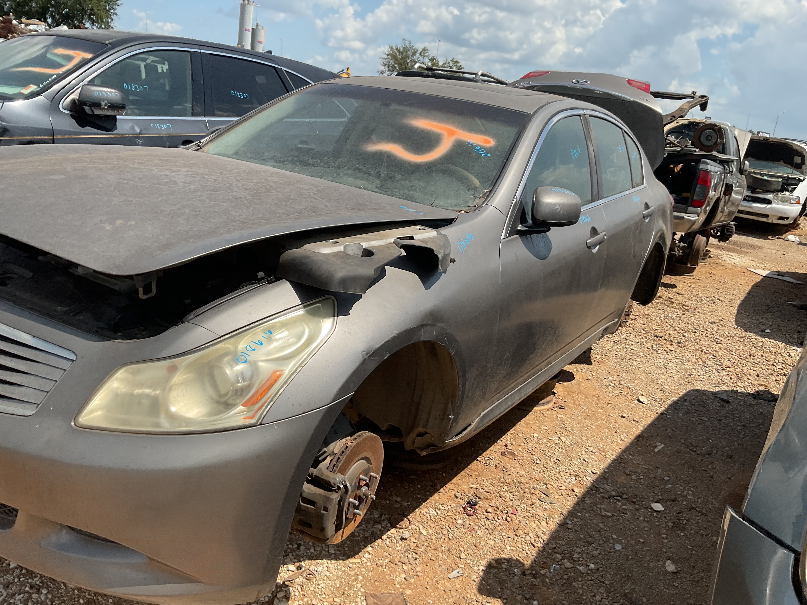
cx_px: 404
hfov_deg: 61.7
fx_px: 676
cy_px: 302
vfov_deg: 48.2
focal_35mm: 29
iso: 16
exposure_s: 1/1786
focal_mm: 3
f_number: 1.8
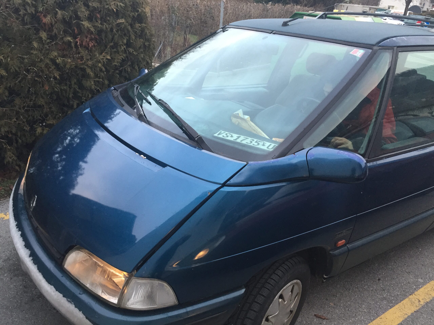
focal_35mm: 29
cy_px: 162
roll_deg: -5.8
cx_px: 217
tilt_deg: -23.8
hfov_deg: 61.7
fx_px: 364
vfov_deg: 48.2
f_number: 2.2
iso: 100
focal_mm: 4.15
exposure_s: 1/30
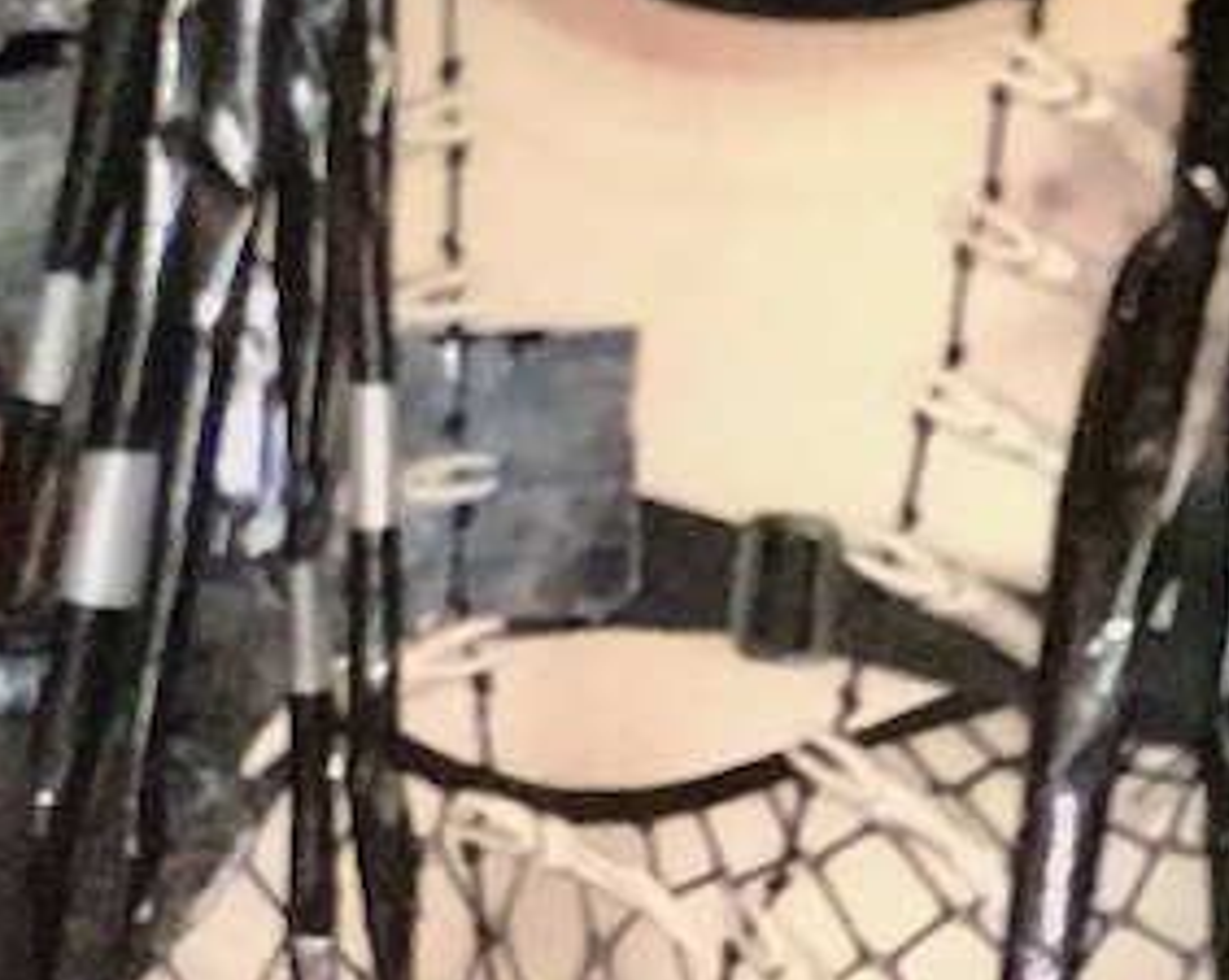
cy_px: 636
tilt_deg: -11.4
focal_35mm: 201
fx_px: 7304
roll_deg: -0.5
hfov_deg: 9.6
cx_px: 1107
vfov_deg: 7.7
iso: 500
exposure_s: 1/16
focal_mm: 4.15
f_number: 2.2
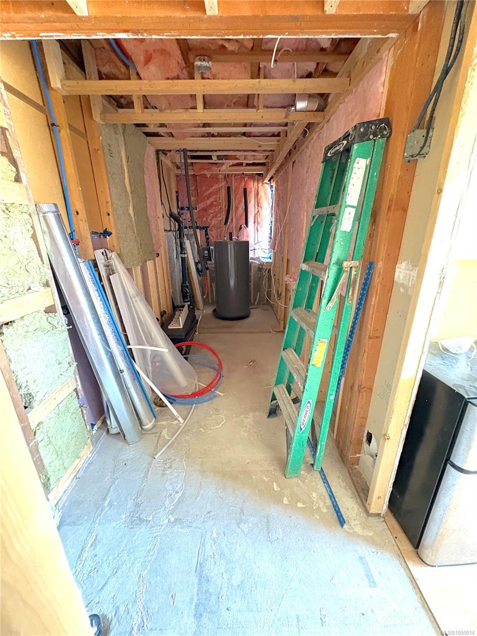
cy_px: 318
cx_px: 238
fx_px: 257
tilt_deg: -19.1
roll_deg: +0.2
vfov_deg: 102.1
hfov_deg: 85.7
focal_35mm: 14
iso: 1000
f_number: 2.2
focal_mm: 2.22
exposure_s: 1/38
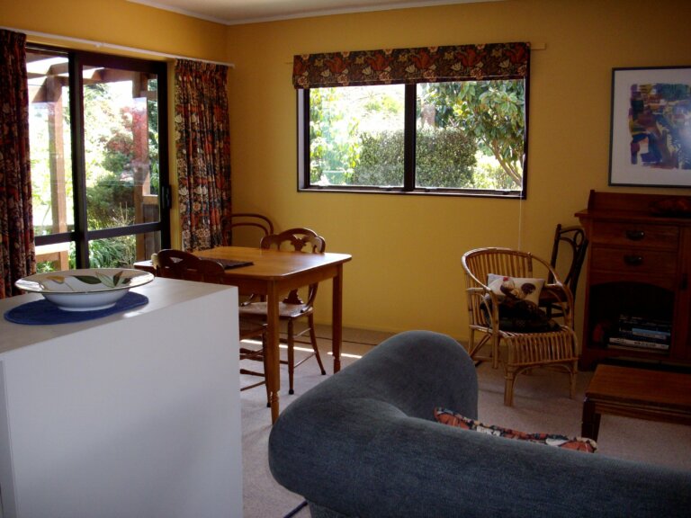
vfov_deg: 38.7
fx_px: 739
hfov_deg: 50.1
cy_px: 259
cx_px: 346
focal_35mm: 37
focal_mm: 6.2
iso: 160
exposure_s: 1/100
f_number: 2.8
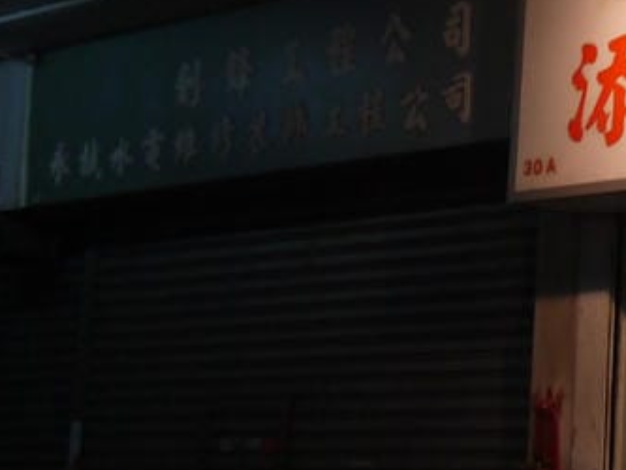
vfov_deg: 14.7
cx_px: 882
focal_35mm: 101
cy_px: 201
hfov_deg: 17.8
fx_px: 1827
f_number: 3.5
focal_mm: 14
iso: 640
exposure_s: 1/125
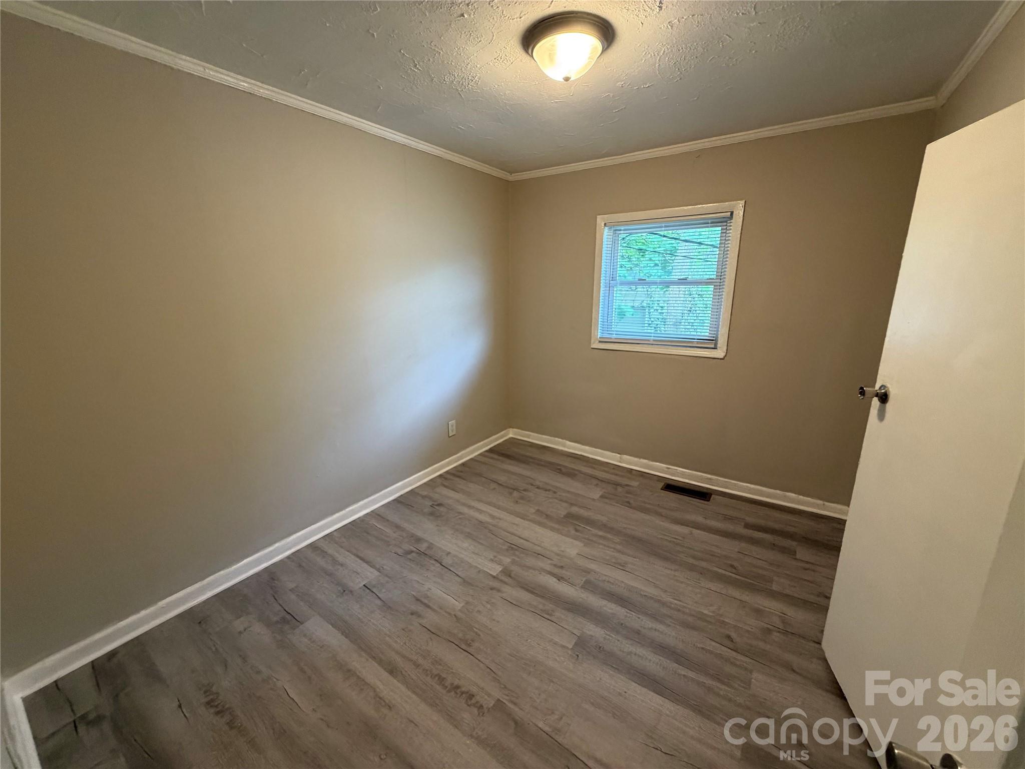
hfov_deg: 102.1
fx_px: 415
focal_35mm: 14
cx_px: 512
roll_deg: +1.5
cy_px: 384
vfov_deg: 85.7
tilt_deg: -12.3
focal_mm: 2.22
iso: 320
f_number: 2.2
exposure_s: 1/60
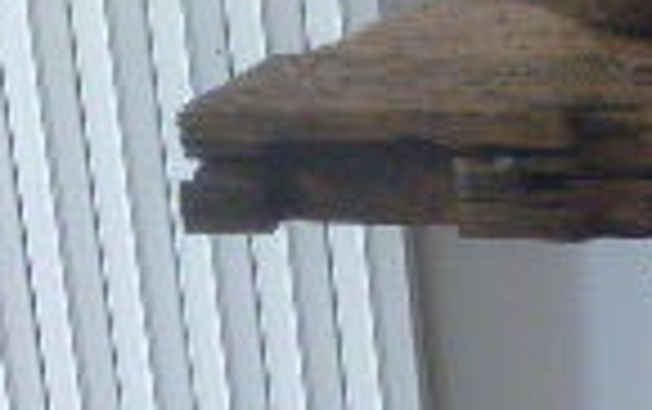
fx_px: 2829
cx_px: 1178
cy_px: 410
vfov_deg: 8.2
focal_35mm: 159
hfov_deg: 12.1
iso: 250
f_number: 3.6
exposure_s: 1/60
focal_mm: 5.9
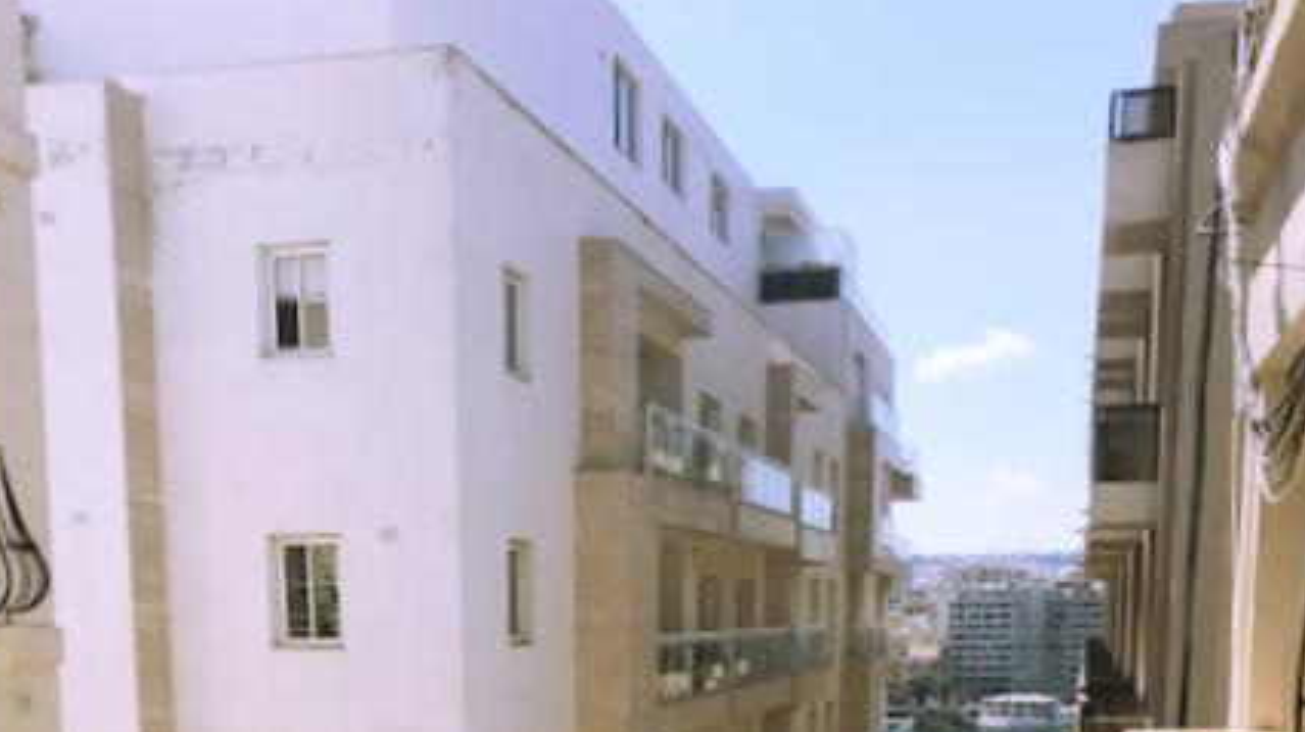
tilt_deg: -8.4
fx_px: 1522
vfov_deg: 24.5
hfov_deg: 46.4
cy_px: 882
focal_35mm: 44
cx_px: 613
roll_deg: +3.0
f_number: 1.8
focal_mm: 3.99
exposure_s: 1/3195
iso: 20
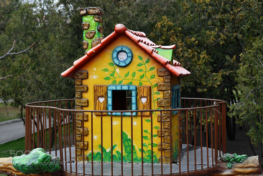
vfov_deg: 19.4
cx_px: 132
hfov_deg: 28.8
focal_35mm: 70
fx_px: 511
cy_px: 88
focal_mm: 70
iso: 320
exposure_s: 1/500
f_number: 5
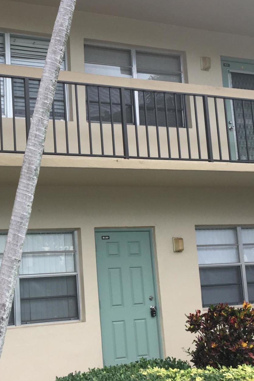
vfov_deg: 41.1
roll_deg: +3.0
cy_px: 193
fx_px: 508
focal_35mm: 48
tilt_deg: +7.9
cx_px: 29
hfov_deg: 27.2
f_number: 2.2
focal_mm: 4.15
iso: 40
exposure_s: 1/120
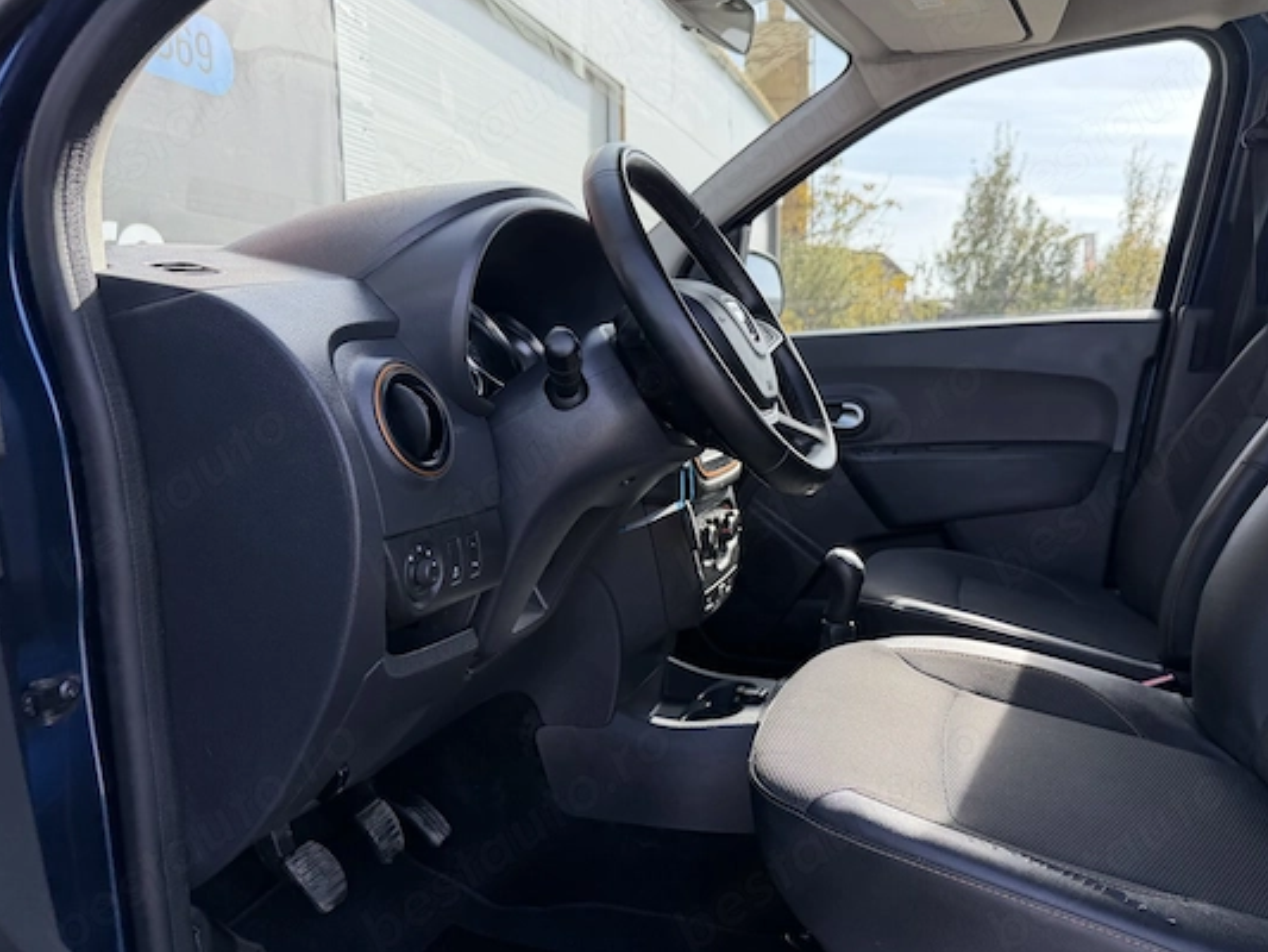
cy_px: 502
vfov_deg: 51.3
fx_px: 989
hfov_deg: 65.1
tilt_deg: -6.1
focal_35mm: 27
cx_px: 699
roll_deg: -1.2
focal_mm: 6.76
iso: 80
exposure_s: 1/598
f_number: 1.78
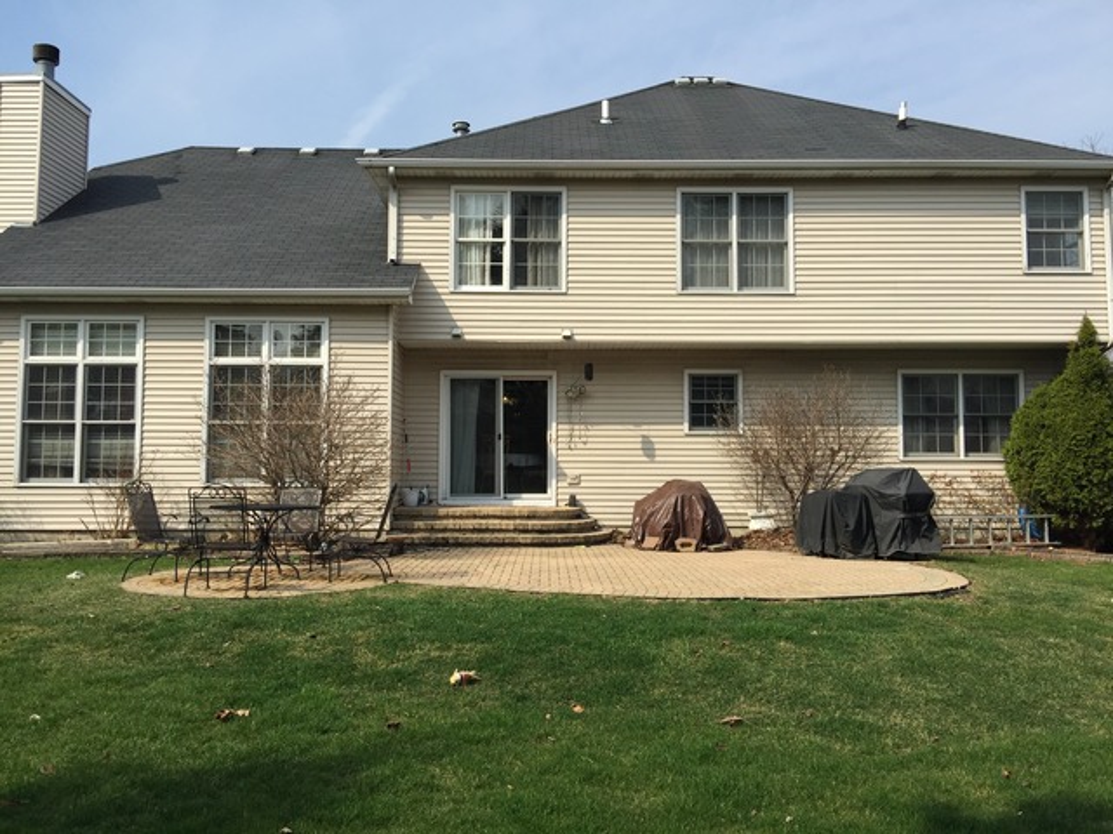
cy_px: 417
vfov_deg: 48.2
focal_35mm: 29
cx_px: 556
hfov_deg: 61.7
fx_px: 932
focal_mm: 4.15
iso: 32
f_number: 2.2
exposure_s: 1/2475
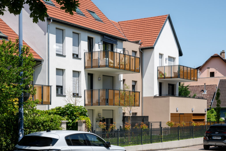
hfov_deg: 30.1
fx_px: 421
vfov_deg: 20.3
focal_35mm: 67
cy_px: 76
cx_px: 113
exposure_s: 1/100
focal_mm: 67
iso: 200
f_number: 13
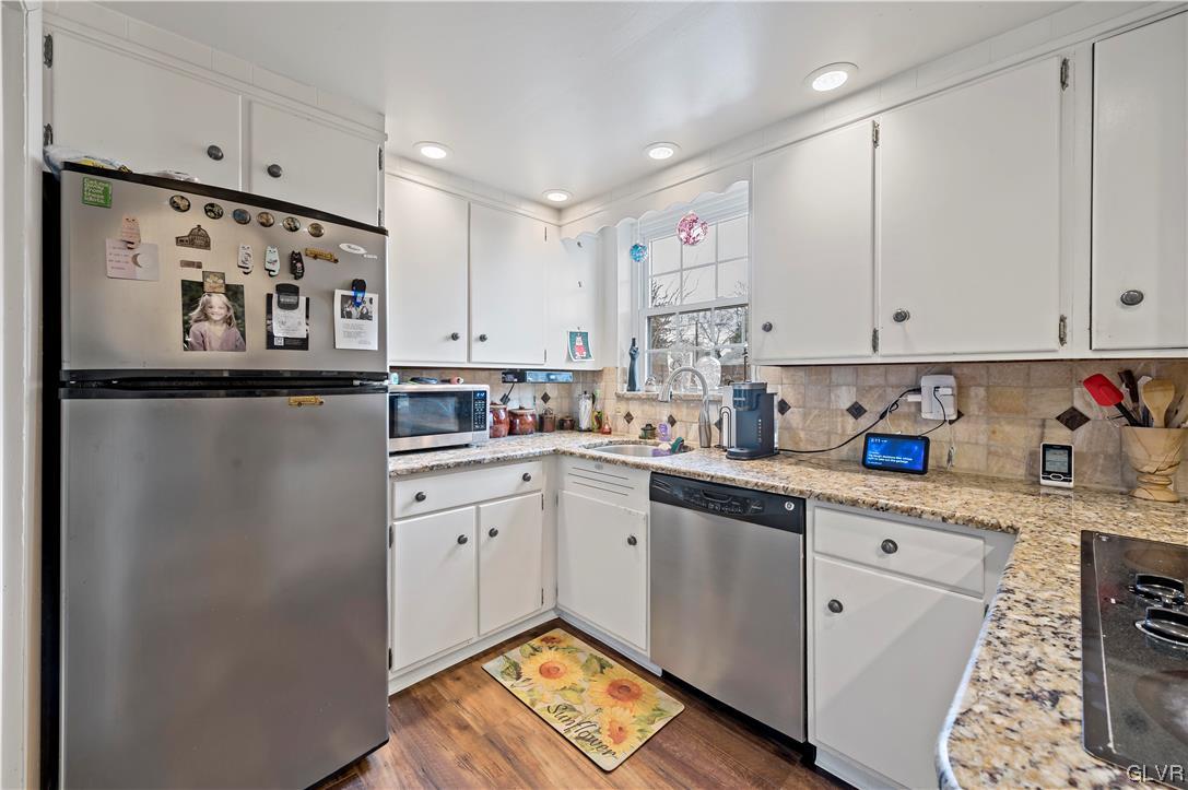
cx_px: 594
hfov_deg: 104.3
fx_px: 462
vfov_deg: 81.1
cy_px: 395
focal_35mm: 14
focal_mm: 14
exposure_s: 1/3
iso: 320
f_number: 9
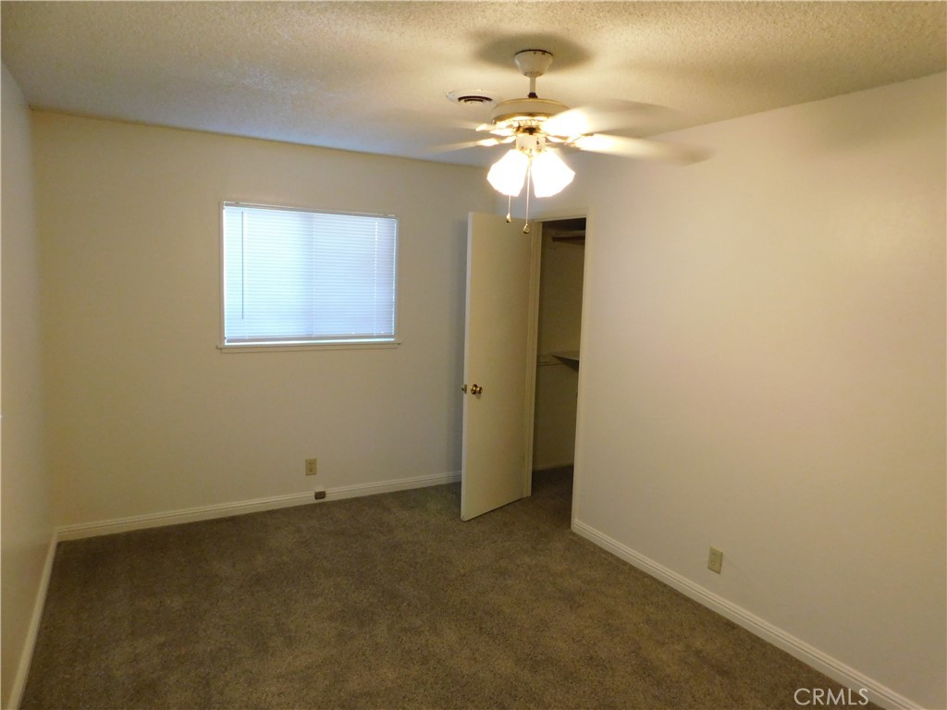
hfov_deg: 73.9
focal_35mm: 23
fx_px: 629
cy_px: 355
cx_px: 474
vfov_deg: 58.9
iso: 400
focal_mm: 4
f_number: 3
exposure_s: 1/30
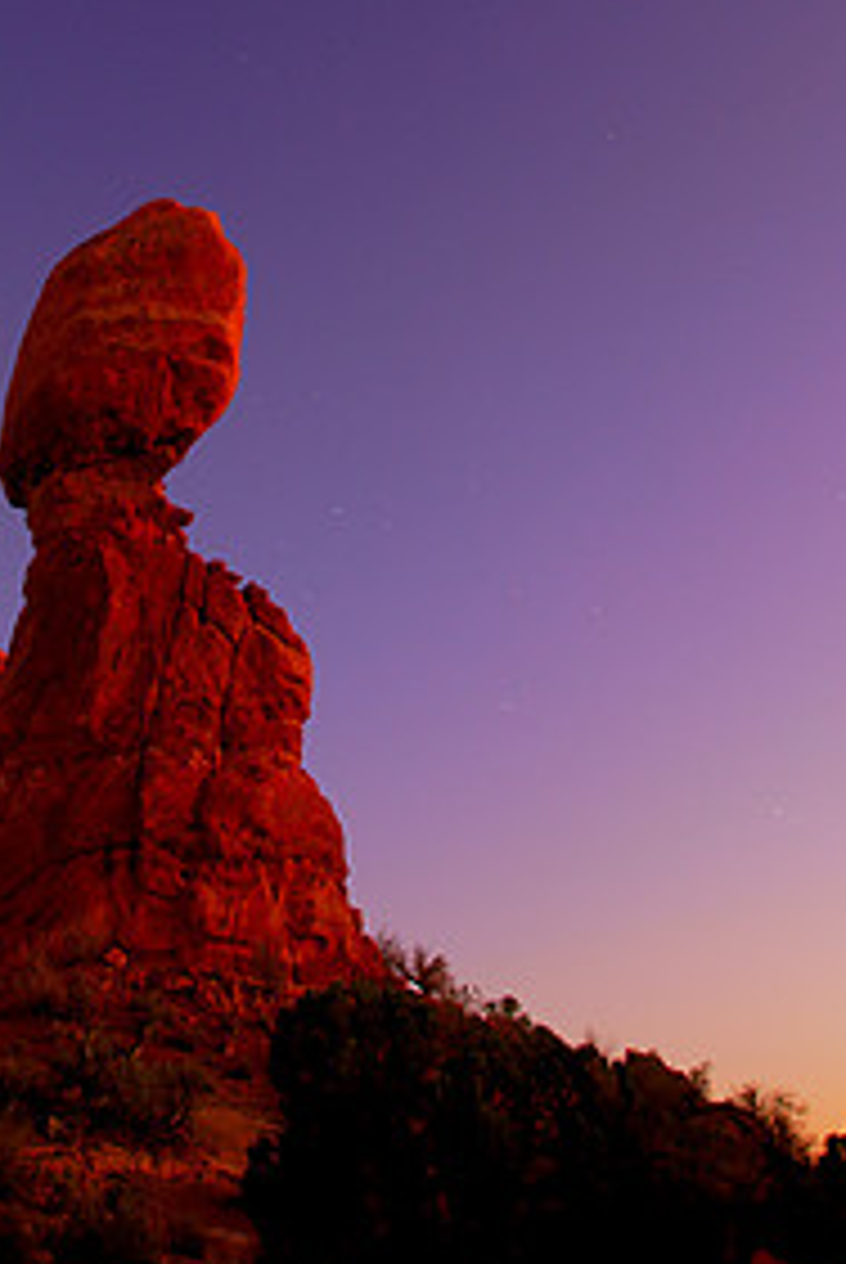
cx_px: 182
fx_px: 1160
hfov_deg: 38.7
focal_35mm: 33
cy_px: 112
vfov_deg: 50.3
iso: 100
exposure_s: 30
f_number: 4
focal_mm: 16
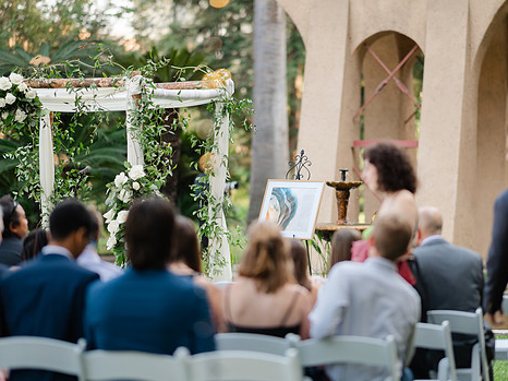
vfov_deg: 11.3
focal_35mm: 131
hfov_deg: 15.1
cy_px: 193
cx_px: 295
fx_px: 1921
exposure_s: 1/800
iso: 140
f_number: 1.4
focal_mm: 105
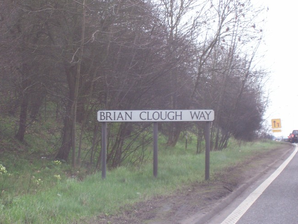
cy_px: 104
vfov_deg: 12.0
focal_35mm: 124
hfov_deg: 15.9
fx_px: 1068
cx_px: 147
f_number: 4.6
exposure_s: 1/89.8
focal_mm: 16.8
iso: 113
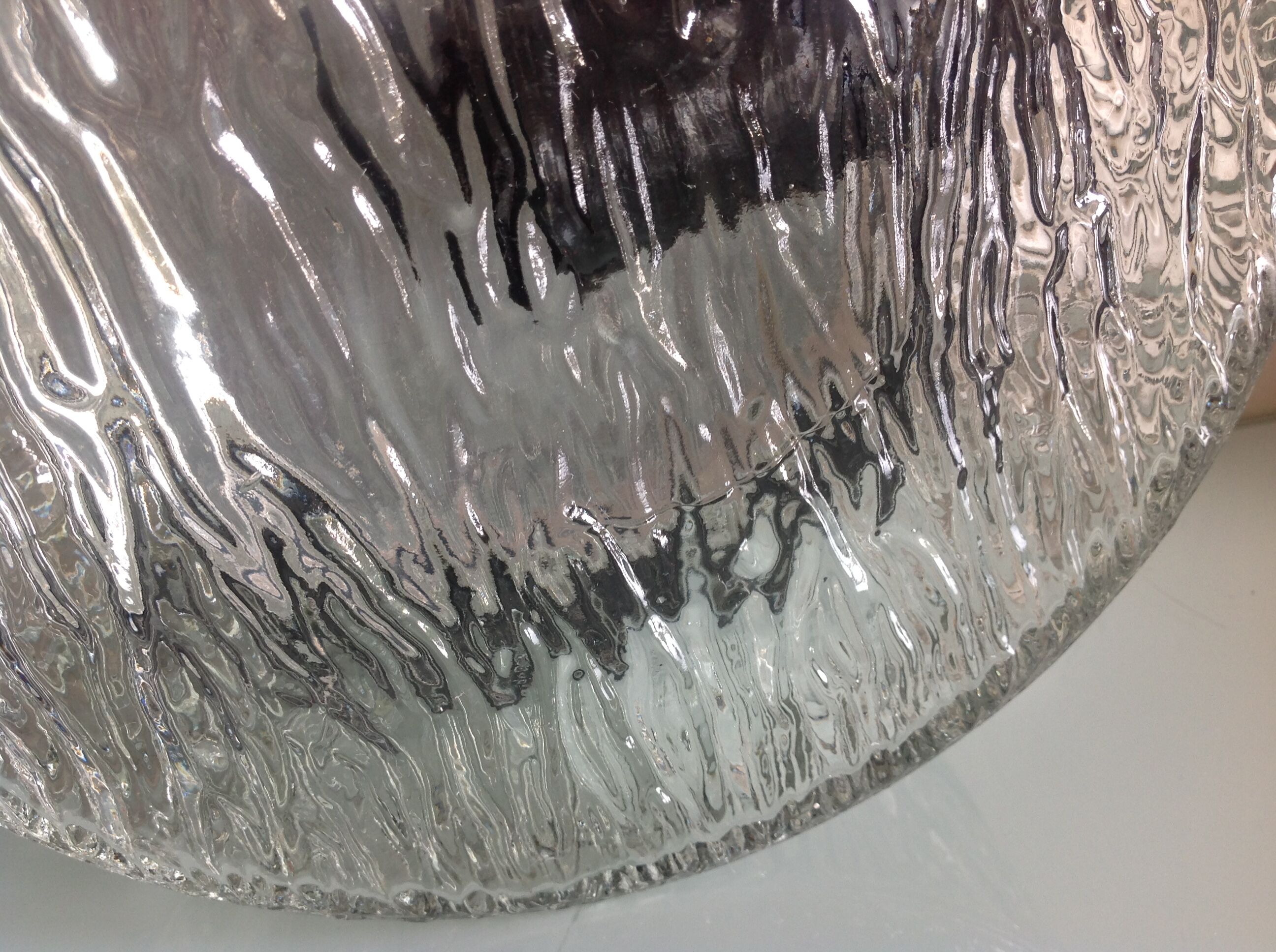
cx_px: 638
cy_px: 476
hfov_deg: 52.7
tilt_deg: -28.9
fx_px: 1288
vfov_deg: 40.6
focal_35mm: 35
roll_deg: +4.0
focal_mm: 4.28
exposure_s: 1/20
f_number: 2.4
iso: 50
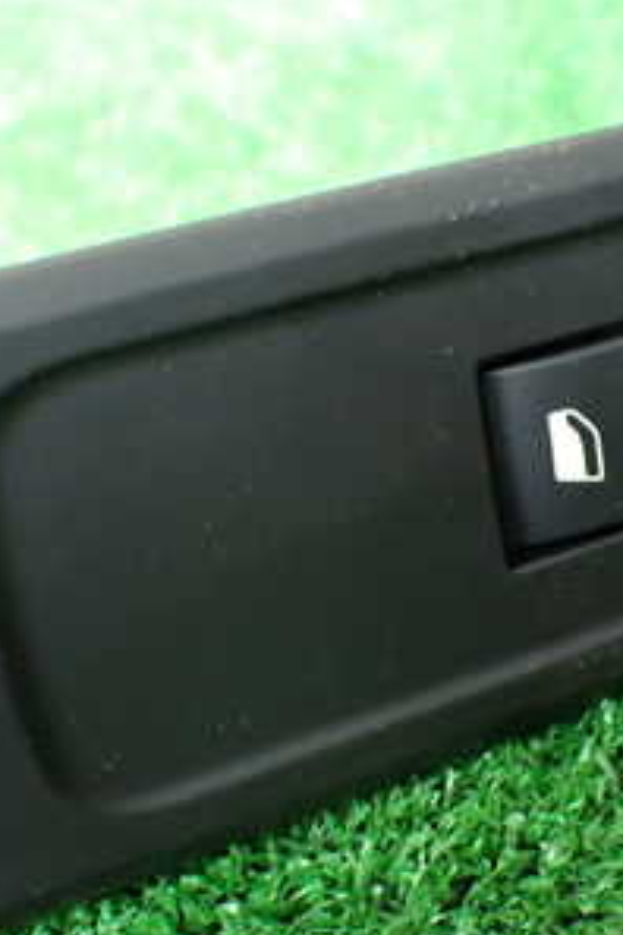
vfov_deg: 31.9
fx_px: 1635
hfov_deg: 21.5
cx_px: 415
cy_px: 526
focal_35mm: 63
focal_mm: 5.4
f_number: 2.3
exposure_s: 1/125
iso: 640
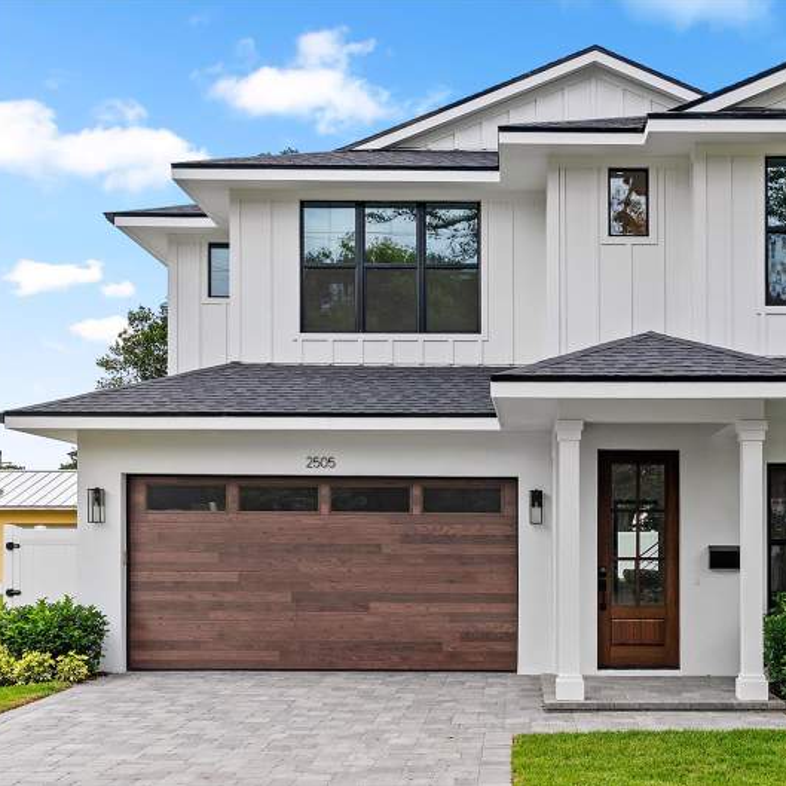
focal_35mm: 45
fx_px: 1156
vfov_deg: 37.6
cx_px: 581
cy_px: 394
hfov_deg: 36.7
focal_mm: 35
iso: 1000
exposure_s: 1/500
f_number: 7.1
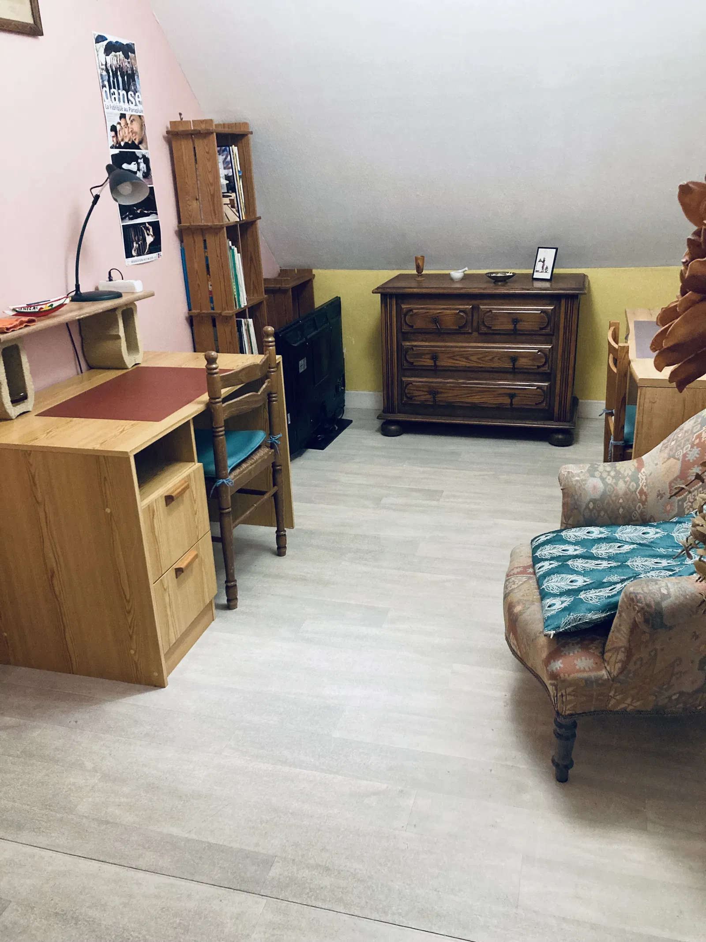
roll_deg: +2.0
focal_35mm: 28
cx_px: 353
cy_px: 471
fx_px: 761
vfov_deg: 63.4
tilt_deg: -20.7
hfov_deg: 49.7
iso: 320
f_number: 1.8
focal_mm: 3.99
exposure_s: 1/50
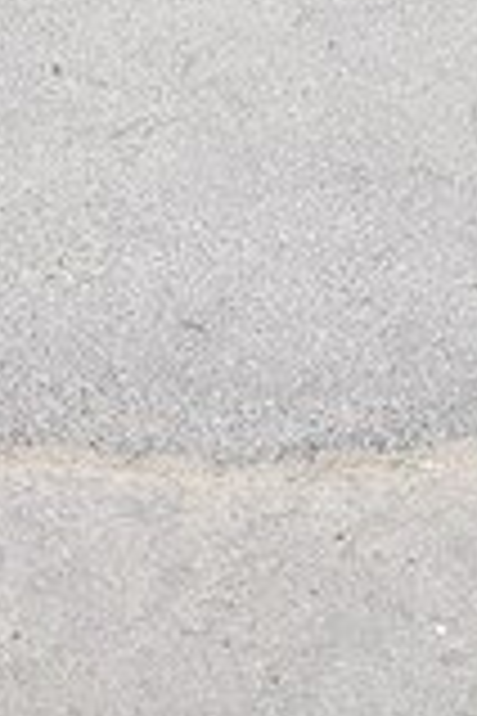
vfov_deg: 15.6
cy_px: -363
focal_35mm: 121
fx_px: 2405
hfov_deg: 11.2
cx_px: -63
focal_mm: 3.7
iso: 40
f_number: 1.9
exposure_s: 1/976
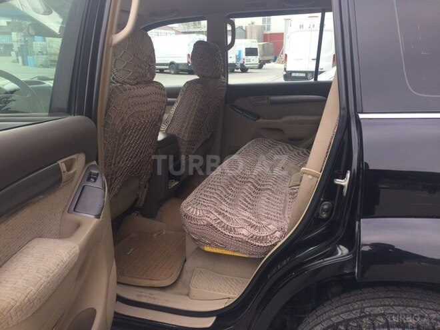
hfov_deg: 61.7
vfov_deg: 48.2
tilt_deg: -18.1
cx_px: 220
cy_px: 165
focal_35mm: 29
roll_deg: -1.0
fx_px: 369
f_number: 2.2
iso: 32
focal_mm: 4.15
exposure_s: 1/169
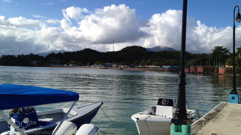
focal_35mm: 39
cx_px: 121
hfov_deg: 51.6
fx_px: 249
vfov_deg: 30.3
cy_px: 52
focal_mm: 4.28
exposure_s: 1/2404
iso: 64
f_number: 2.4
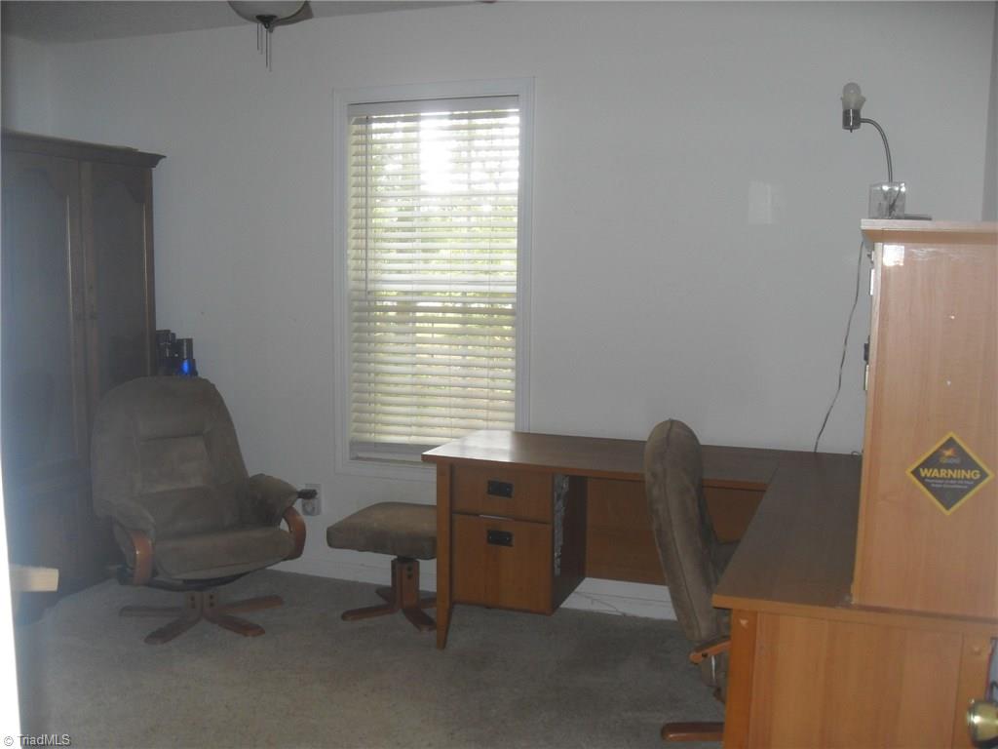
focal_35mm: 34
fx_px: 980
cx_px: 499
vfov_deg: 41.8
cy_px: 374
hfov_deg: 54.0
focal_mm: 6.3
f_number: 2.8
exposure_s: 1/45
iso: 100
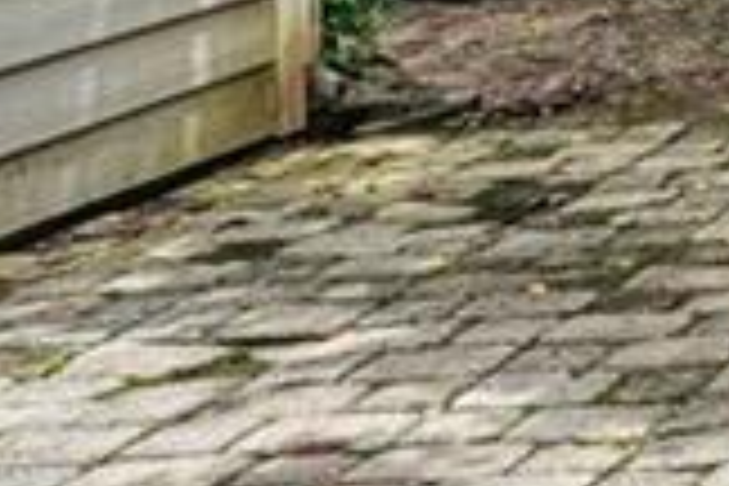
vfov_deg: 12.1
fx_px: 2109
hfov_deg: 13.6
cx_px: 1796
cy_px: -398
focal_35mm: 104
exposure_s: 1/500
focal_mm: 16.5
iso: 800
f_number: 8
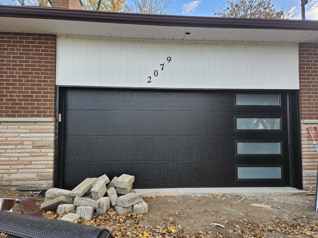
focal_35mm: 23
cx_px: 159
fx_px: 211
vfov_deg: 58.9
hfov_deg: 73.9
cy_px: 119
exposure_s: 1/359
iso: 125
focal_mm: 5.4
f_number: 1.8
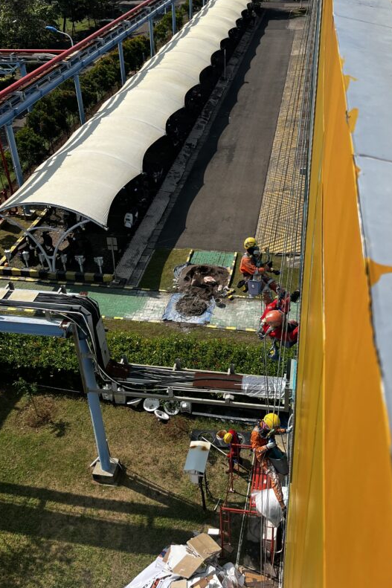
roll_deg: +2.7
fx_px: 572
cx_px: 210
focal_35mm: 35
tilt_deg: -31.0
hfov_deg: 37.8
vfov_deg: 54.0
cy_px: 231
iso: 50
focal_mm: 5.1
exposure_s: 1/3521
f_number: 1.6
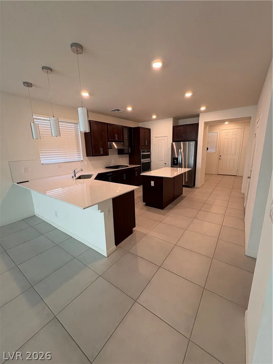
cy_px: 182
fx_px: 147
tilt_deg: -10.3
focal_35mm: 14
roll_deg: +2.0
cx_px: 136
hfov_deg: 85.7
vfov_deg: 102.1
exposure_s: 1/60
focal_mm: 2.22
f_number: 2.2
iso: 125
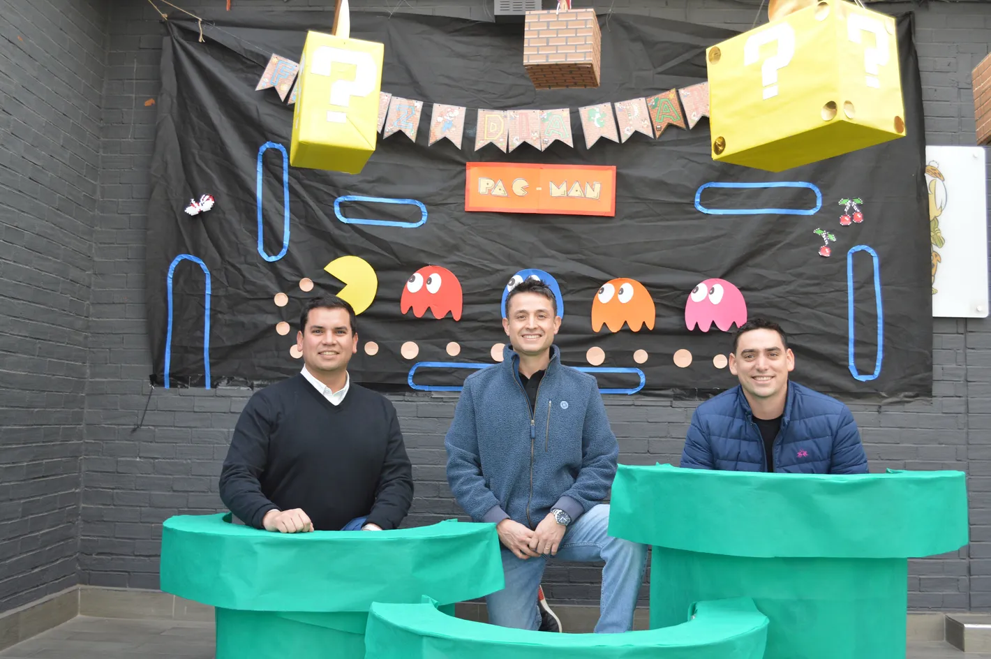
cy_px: 330
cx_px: 496
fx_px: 1073
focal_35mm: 39
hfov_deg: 49.6
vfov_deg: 34.1
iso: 400
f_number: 4.2
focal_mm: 26
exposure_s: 1/80
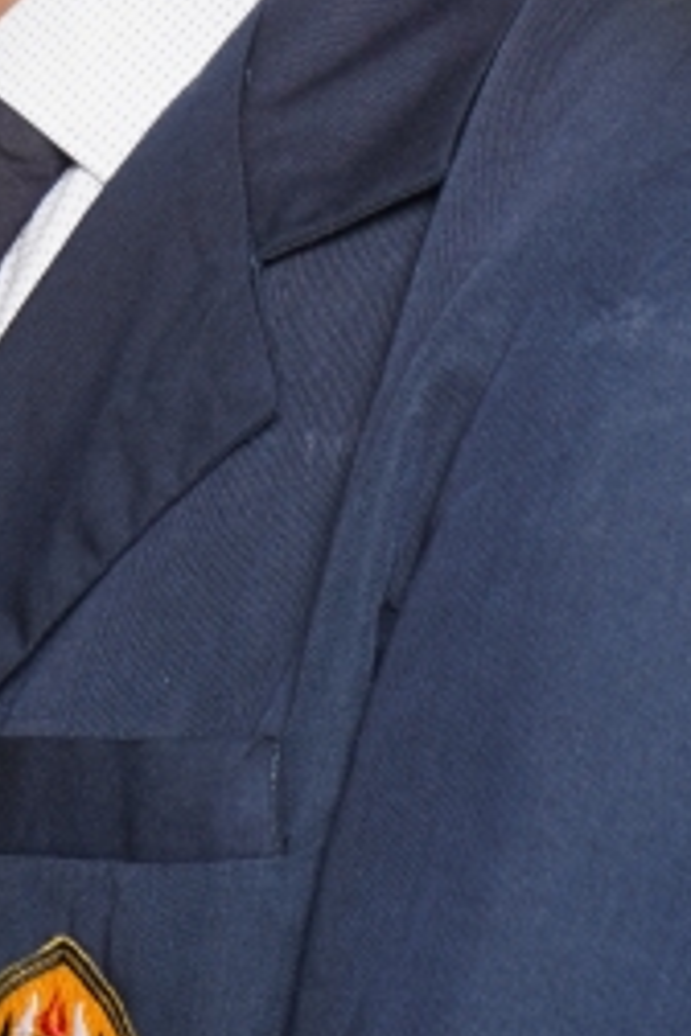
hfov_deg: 4.8
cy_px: 41
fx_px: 8176
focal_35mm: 284
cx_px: 47
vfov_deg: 7.2
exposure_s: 1/250
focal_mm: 70
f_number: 6.3
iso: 250
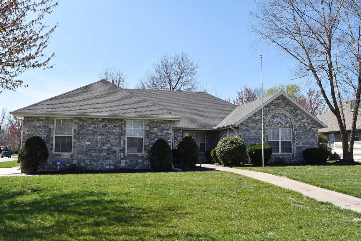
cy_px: 120
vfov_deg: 43.7
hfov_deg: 61.9
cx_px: 180
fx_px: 301
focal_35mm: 30
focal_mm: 20
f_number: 10
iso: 100
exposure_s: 1/200
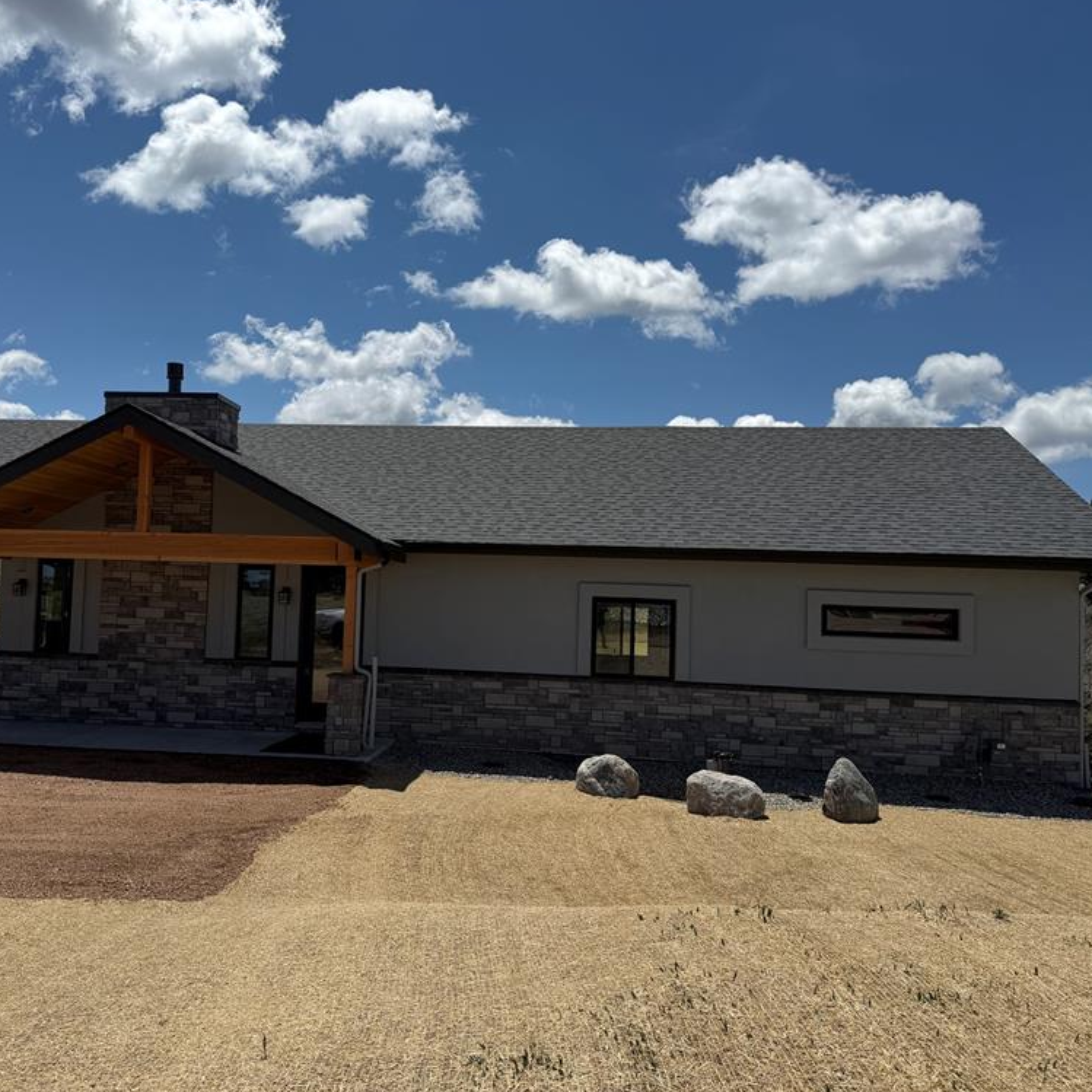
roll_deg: -1.3
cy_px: 543
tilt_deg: +2.3
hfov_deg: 55.2
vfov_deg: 55.6
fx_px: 1035
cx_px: 434
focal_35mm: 29
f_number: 1.78
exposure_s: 1/9091
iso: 80
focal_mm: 6.76
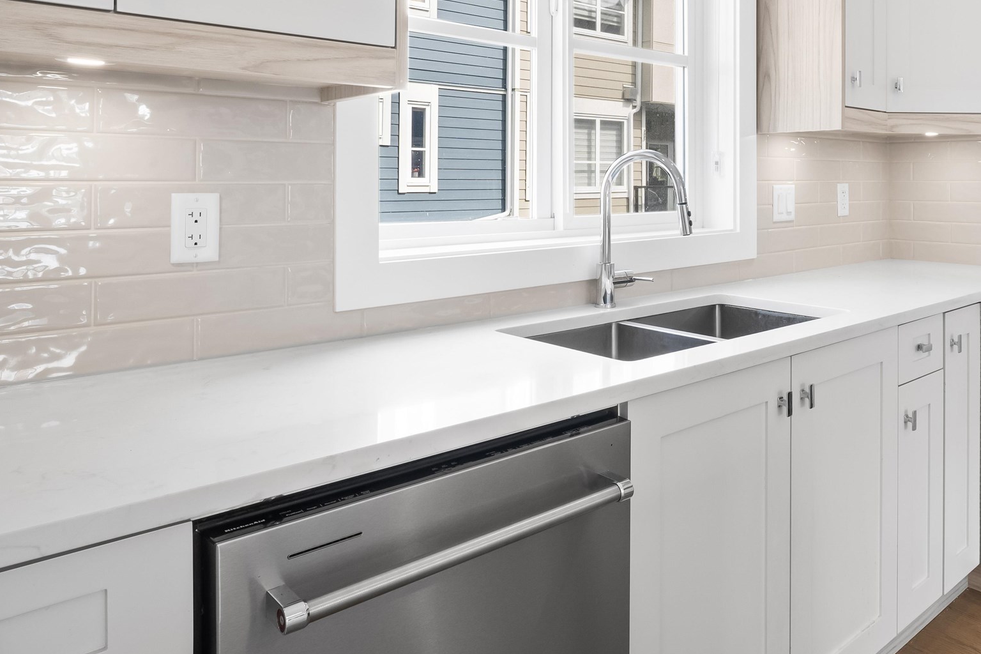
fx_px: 736
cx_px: 670
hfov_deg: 65.2
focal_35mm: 27
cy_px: 173
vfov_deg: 46.4
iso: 250
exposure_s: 1/40
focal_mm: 9
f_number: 9
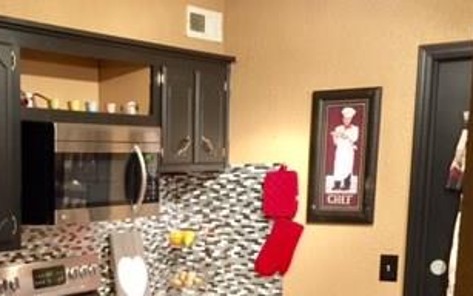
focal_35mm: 64
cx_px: 57
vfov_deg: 19.5
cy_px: 321
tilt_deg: -10.2
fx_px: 825
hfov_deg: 30.7
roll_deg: -0.1
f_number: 2.2
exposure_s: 1/10
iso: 100
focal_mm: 4.15
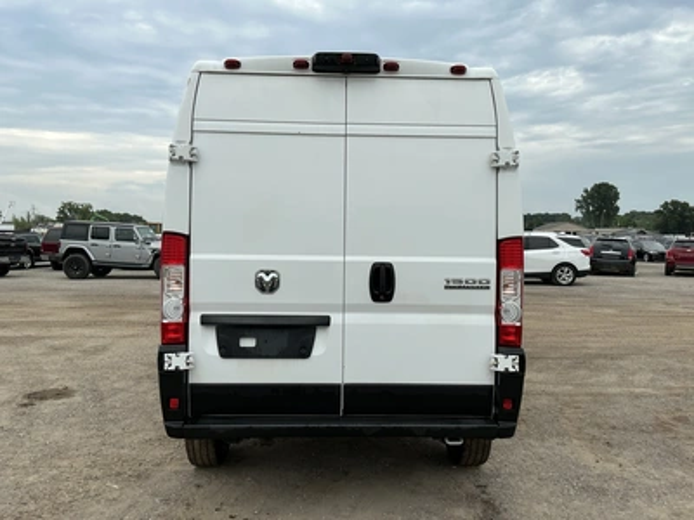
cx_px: 347
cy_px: 260
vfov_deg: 49.7
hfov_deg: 63.4
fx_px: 561
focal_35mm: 28
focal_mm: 3
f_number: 1.8
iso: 25
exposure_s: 1/1675
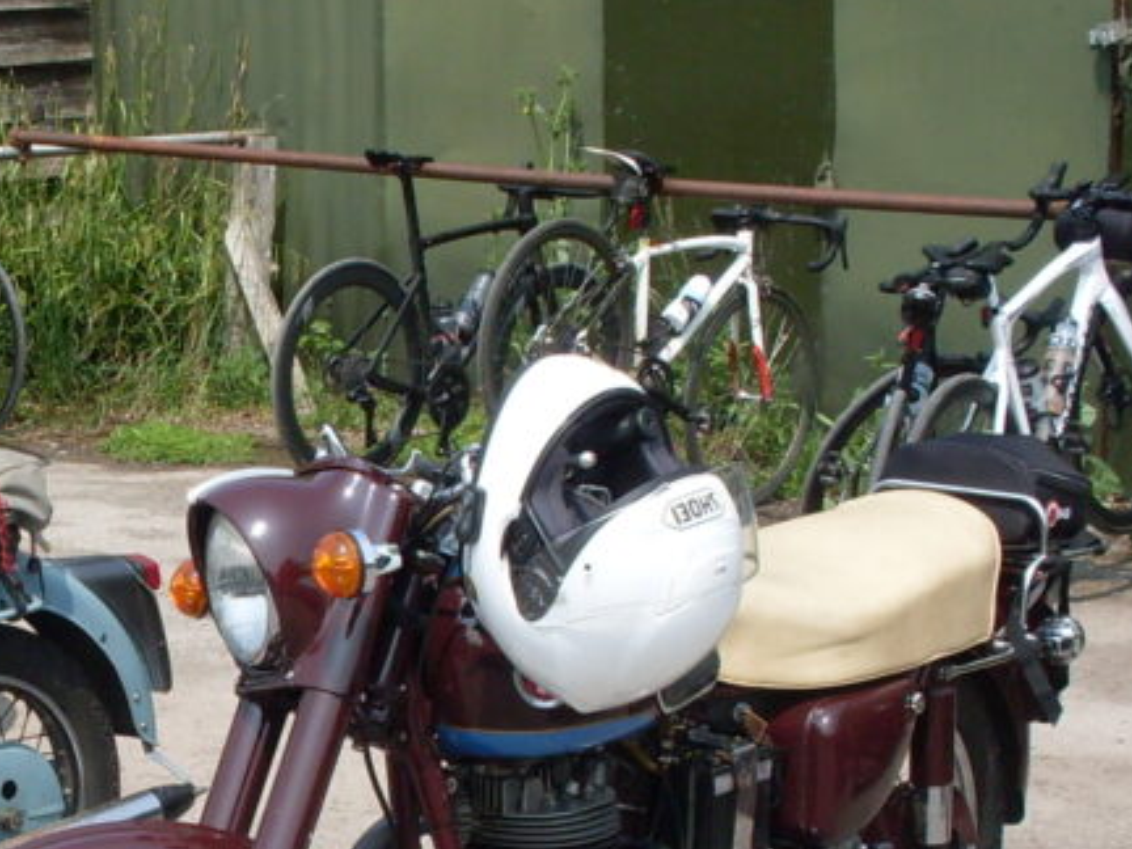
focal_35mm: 90
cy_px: 828
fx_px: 2943
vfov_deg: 16.1
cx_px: 84
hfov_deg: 21.2
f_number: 8.4
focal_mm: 6.3
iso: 80
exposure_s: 1/180
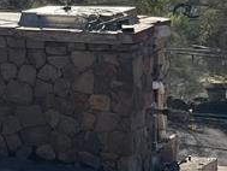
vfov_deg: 7.5
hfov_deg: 8.3
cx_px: -485
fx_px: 1299
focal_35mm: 198
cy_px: 58
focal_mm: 5.1
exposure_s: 1/2717
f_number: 1.6
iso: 32
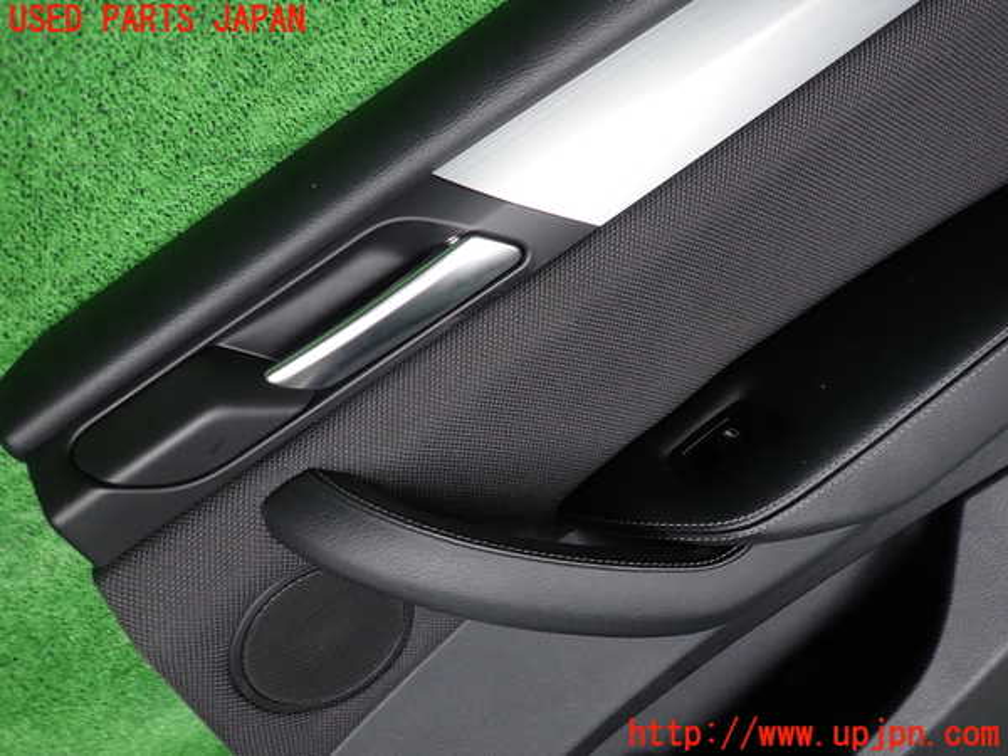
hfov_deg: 69.4
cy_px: 378
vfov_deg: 54.9
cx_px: 504
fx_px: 728
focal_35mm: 25
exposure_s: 1/60
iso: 125
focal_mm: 4.5
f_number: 2
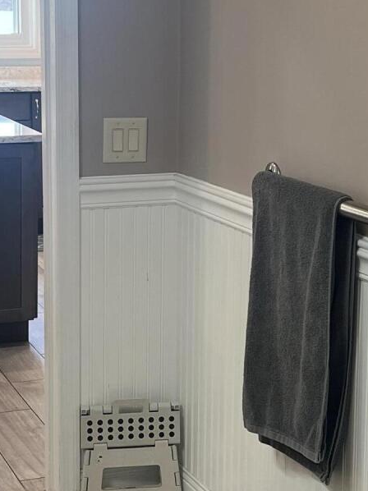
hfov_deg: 17.0
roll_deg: -0.4
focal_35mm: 87
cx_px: 167
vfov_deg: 22.4
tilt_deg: -8.8
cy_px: 176
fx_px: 1234
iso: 80
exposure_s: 1/120
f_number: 1.5
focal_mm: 5.7
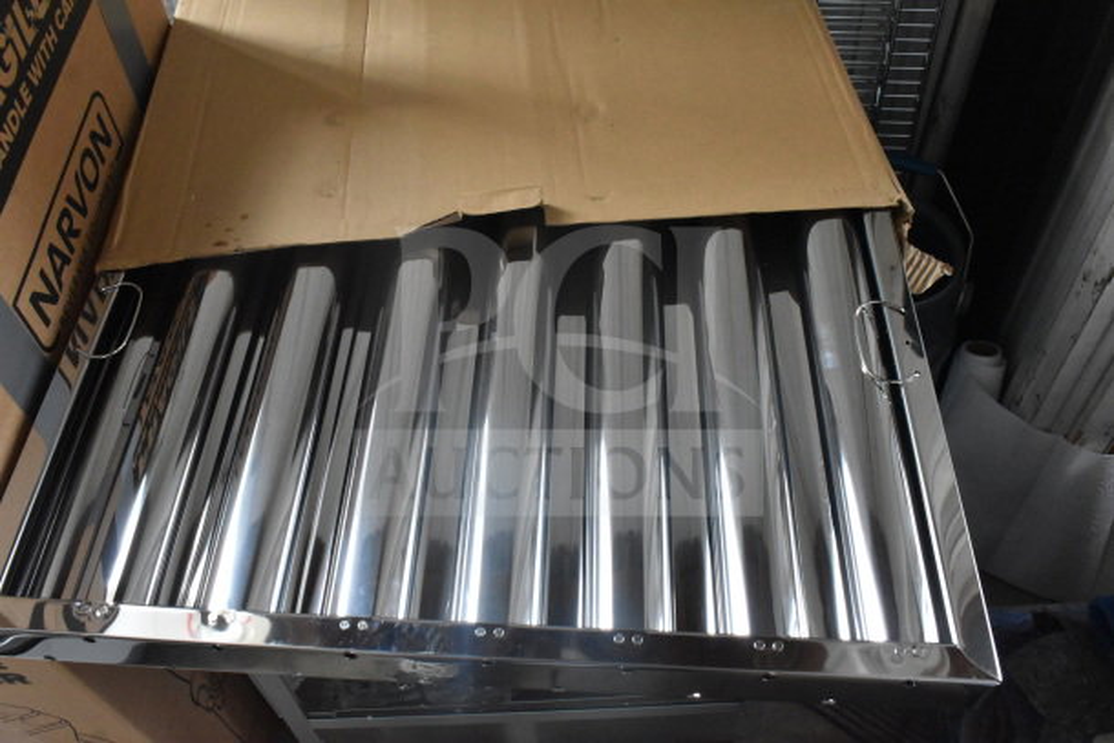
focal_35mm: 33
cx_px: 557
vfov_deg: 40.0
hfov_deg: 57.2
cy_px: 372
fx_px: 1021
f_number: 10
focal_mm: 22
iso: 6400
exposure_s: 1/400
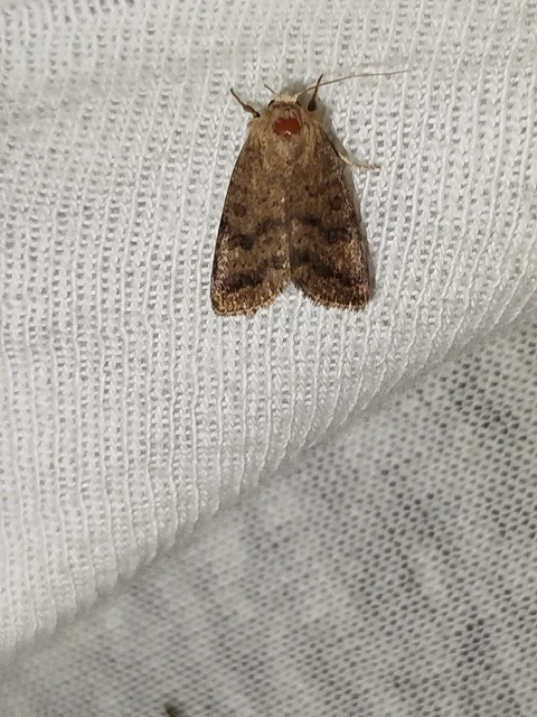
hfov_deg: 19.9
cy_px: 358
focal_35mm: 74
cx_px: 268
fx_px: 1531
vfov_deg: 26.3
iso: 100
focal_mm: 5.31
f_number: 1.7
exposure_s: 1/50
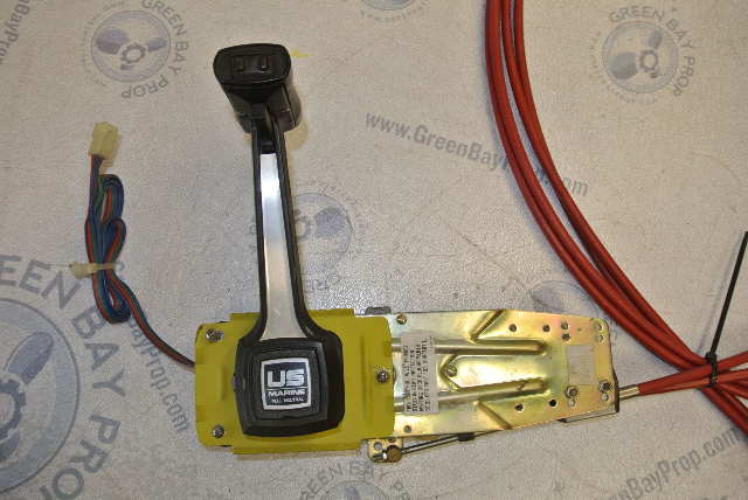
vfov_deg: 42.4
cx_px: 374
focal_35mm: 31
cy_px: 250
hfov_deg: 60.2
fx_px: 645
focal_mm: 11.8
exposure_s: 1/60
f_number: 4.5
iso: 200
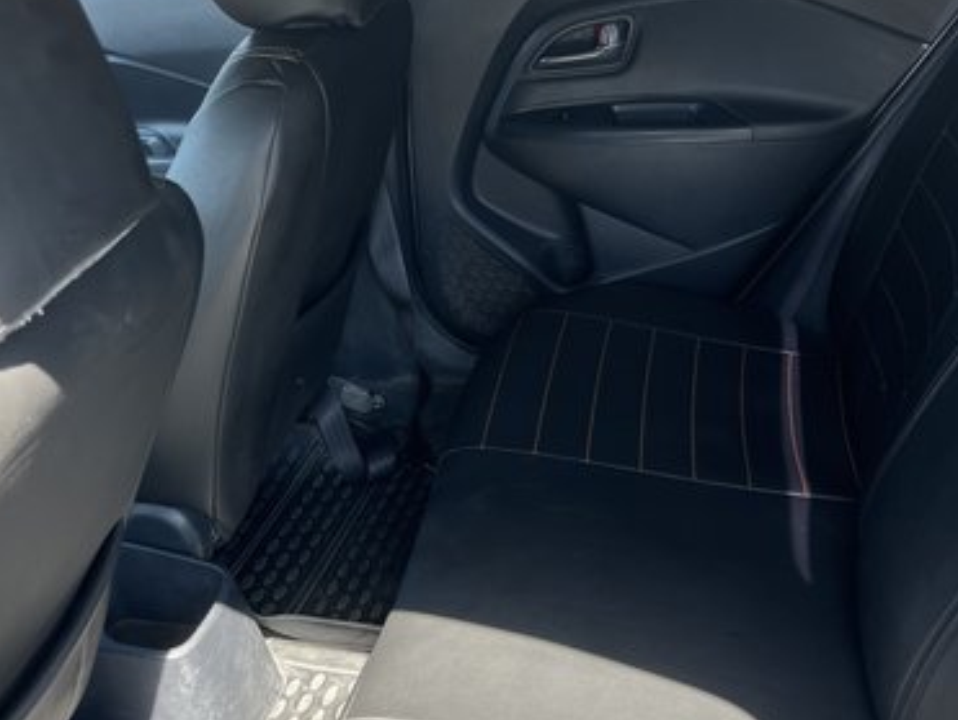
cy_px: 369
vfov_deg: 49.8
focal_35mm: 28
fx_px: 776
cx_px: 491
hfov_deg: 63.4
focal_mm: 5.1
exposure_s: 1/126
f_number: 1.6
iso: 32
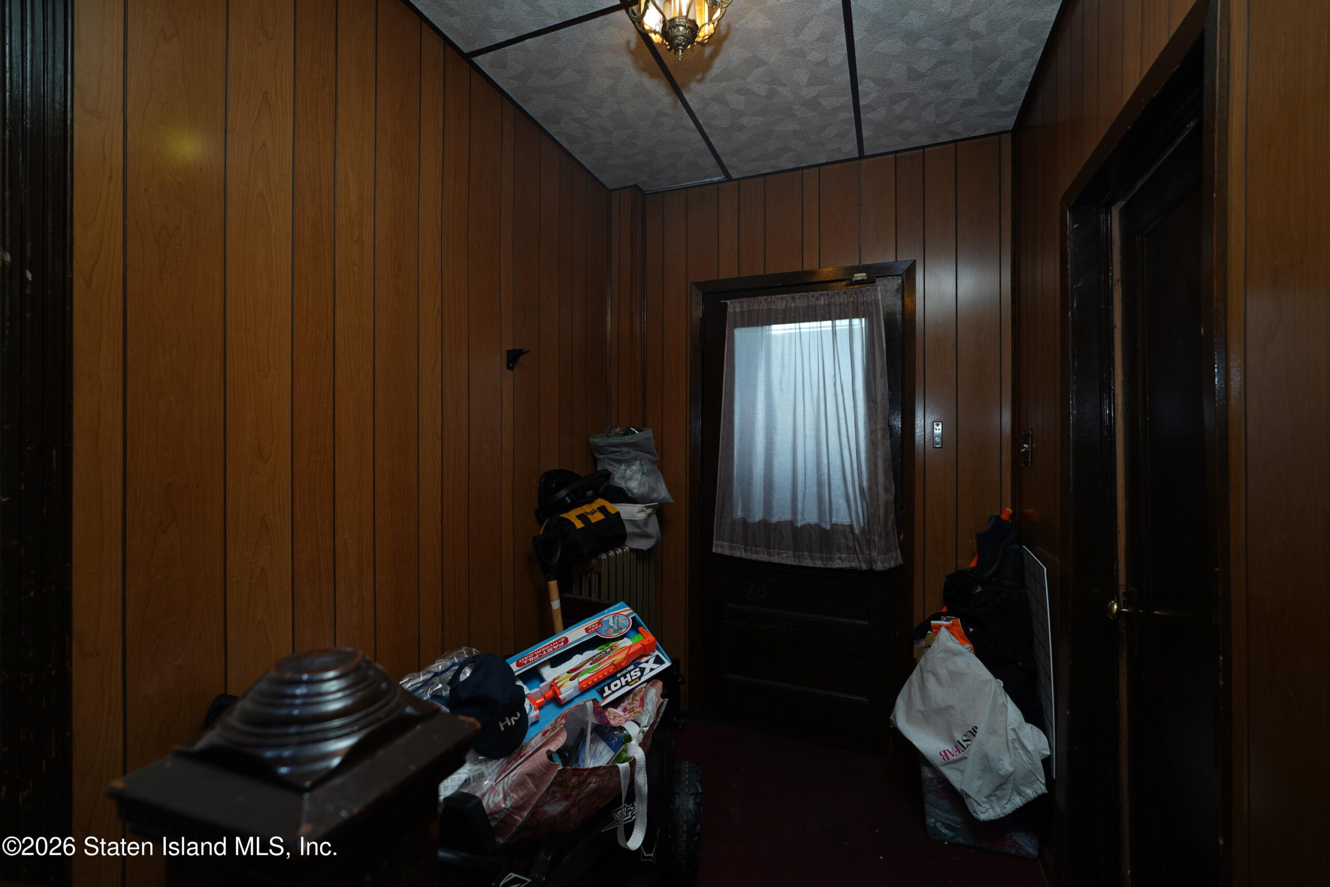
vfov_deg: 73.8
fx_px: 591
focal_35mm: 16
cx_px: 665
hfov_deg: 96.7
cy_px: 444
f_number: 4
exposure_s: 1/6
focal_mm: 16
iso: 64
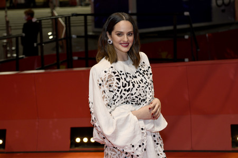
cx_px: 119
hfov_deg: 28.9
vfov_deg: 19.4
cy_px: 79
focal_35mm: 70
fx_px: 462
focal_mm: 70
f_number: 4
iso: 1000
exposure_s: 1/500
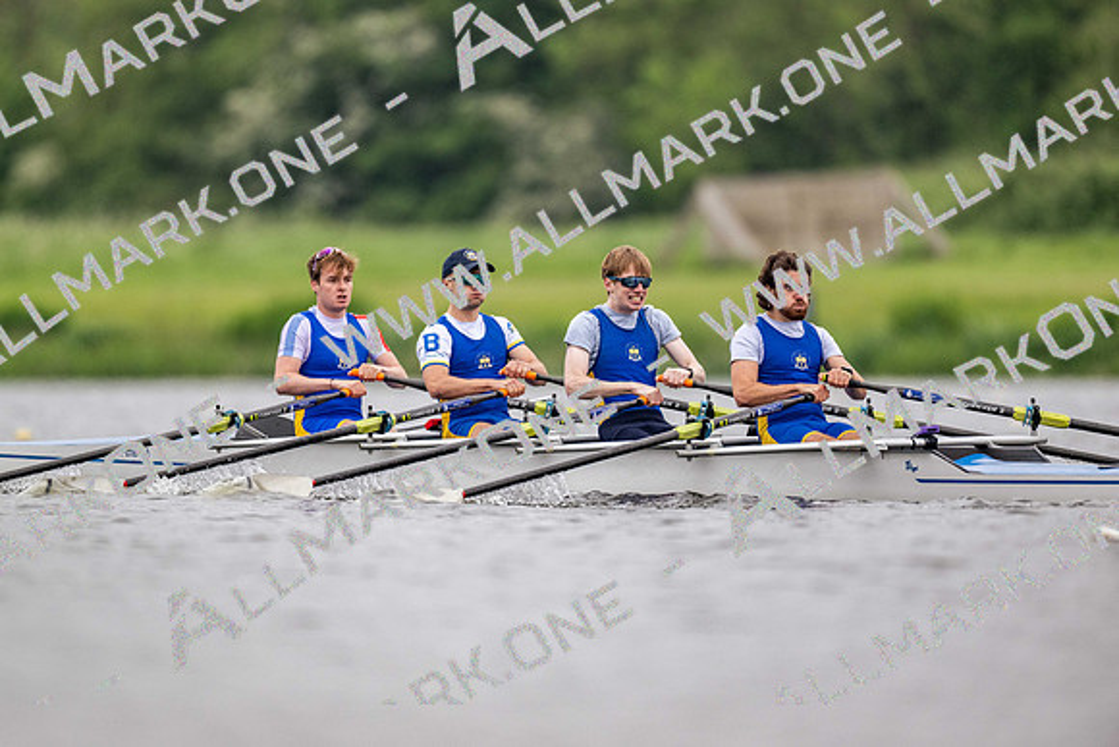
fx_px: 18653
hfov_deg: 3.4
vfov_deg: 2.3
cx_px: 560
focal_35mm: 600
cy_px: 374
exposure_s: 1/2000
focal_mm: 600
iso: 1400
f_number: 4
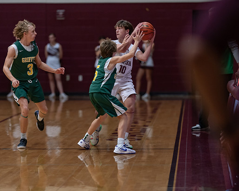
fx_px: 1188
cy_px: 96
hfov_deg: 11.5
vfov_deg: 9.2
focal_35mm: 168
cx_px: 112
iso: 1250
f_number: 1.8
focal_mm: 135
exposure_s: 1/1000
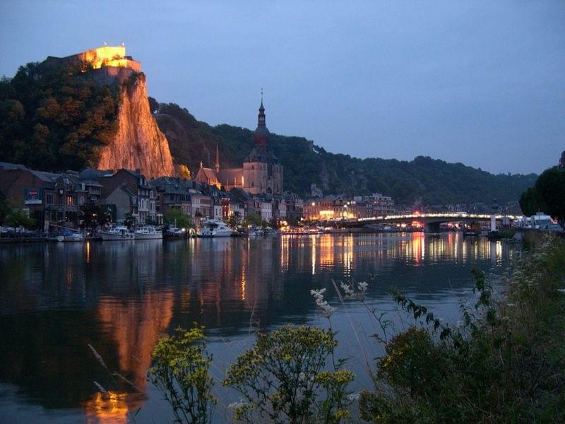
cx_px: 282
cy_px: 212
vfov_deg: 13.0
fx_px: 1861
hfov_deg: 17.3
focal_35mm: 114
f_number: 4.9
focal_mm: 24
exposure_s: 1/2.5
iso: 400
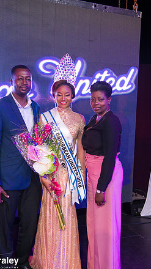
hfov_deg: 26.5
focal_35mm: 45
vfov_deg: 45.5
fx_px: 321
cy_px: 137
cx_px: 68
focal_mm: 42
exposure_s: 1/160
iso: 4000
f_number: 5
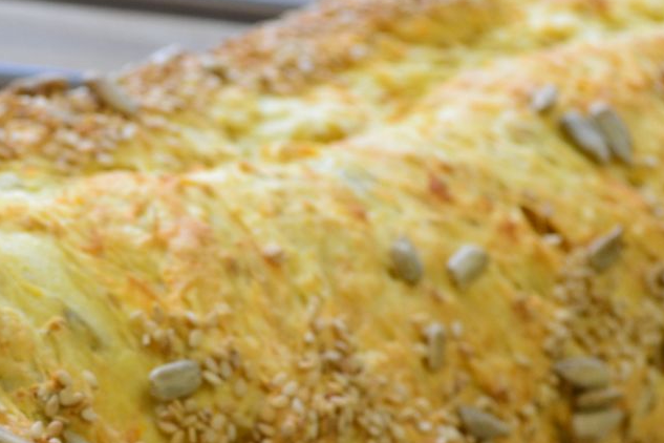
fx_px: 3357
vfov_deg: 7.5
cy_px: 514
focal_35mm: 182
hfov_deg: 11.2
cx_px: 97
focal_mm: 40
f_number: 7.1
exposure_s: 1/25
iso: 400
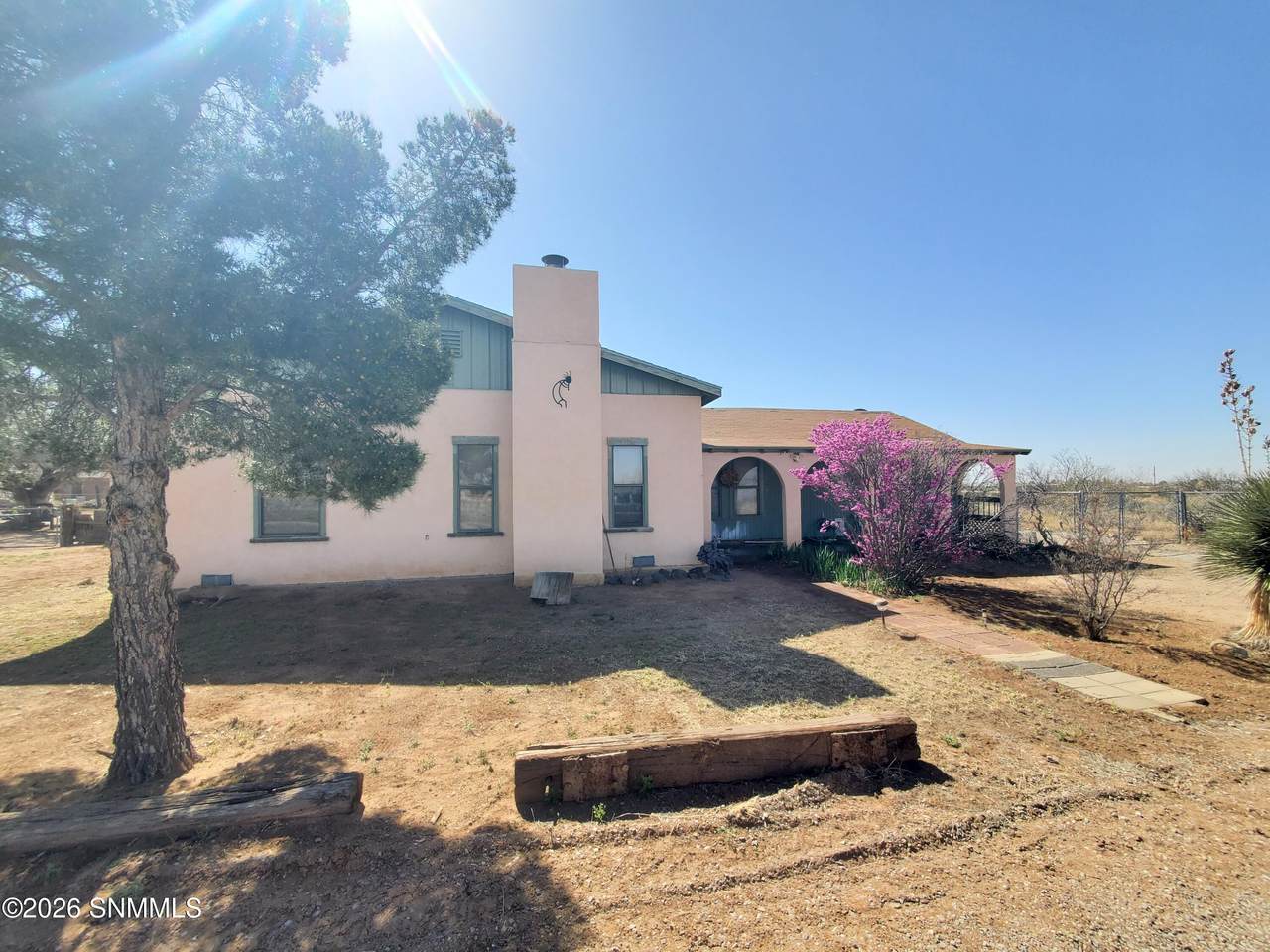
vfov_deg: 89.9
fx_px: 477
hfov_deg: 106.2
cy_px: 476
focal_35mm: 13
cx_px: 635
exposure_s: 1/912
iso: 50
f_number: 2.2
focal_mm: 1.8
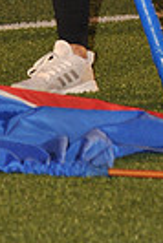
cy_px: -274
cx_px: 82
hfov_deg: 1.6
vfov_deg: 2.4
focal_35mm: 869
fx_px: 5886
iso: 1600
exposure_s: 1/160
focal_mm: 200
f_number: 7.1
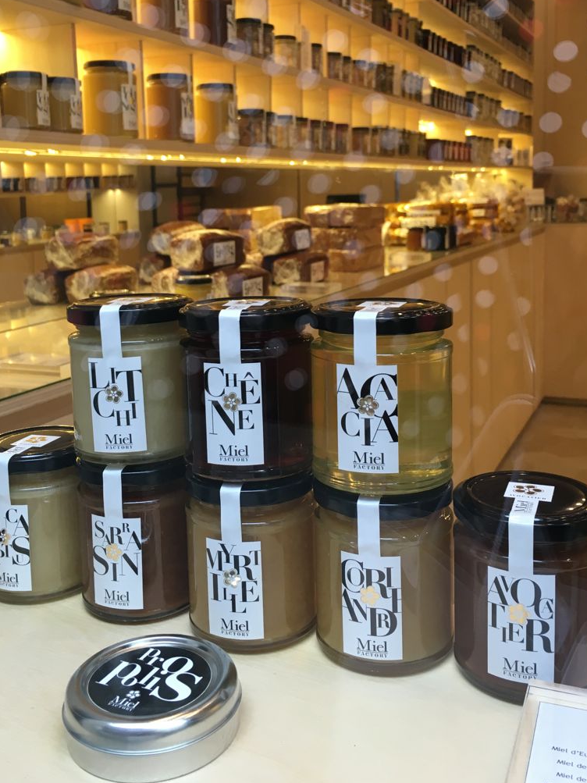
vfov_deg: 49.7
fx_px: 837
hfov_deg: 38.7
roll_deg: +2.8
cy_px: 304
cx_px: 286
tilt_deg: -8.5
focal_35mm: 37
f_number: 2.2
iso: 25
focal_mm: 4.15
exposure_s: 1/33
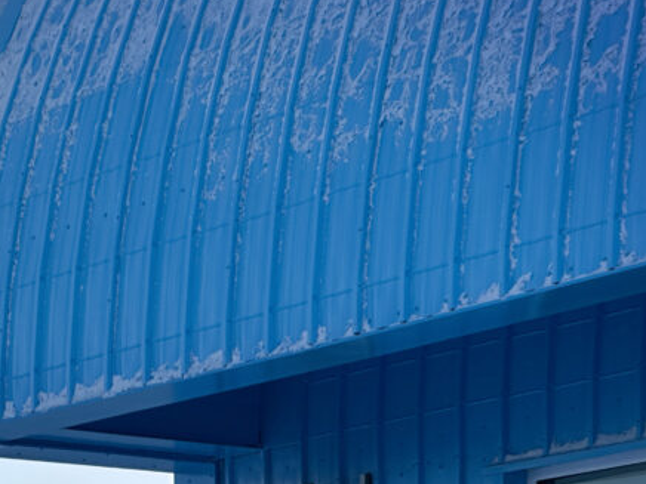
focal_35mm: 181
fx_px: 3378
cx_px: 0
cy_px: 490
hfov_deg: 10.8
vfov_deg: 8.2
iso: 32
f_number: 2.8
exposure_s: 1/248
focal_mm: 9
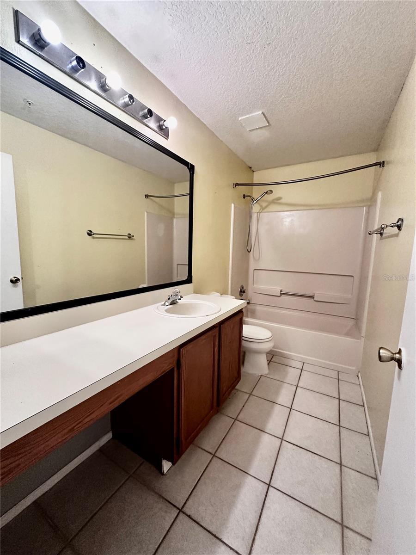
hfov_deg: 85.7
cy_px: 278
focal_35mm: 14
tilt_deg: -6.4
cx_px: 208
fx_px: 224
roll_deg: -0.6
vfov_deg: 102.1
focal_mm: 2.22
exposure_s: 1/60
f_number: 2.2
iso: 320
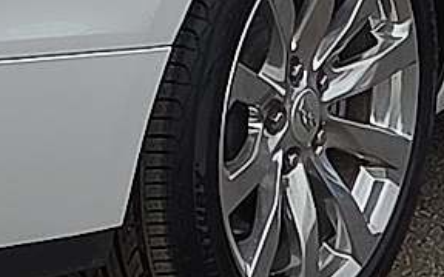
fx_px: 3207
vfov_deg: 4.9
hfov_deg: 7.9
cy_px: -309
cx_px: -6
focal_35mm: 265
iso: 77
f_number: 1.8
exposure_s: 1/5000
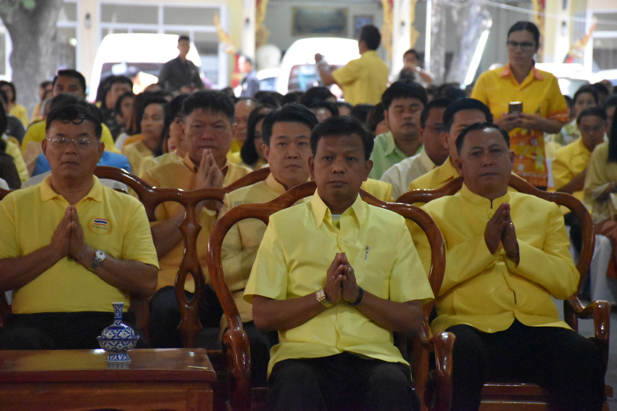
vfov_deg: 9.1
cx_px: 308
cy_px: 206
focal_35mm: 150
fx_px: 2571
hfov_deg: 13.7
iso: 11400
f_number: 5.6
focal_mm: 100
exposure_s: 1/125
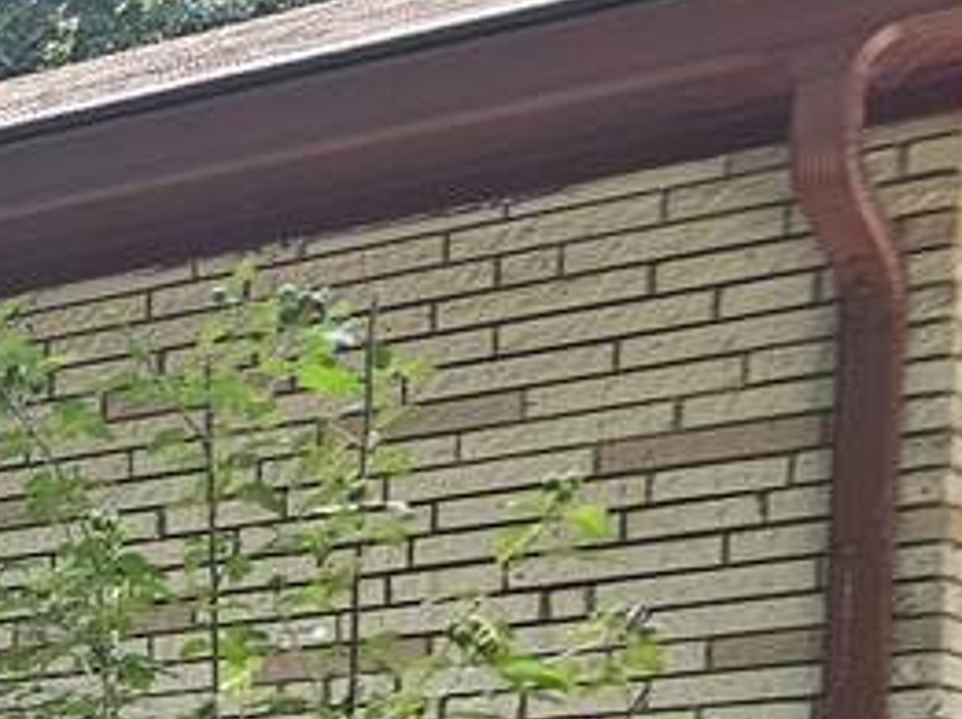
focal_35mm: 113
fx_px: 3136
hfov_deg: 13.5
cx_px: -1231
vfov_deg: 11.9
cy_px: 1364
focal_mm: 6.3
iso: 20
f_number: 1.7
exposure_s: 1/120
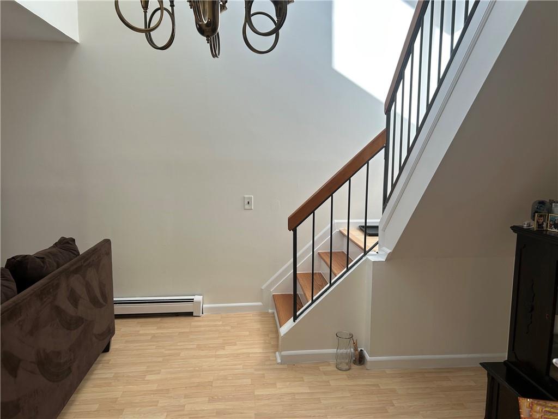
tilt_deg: -9.1
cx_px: 279
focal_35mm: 26
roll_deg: +1.2
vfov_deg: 53.1
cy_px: 210
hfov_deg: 67.3
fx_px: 419
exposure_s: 1/138
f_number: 1.5
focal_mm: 5.7
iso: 32
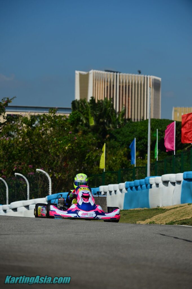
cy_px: 144
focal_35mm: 155
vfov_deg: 13.3
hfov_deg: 8.8
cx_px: 96
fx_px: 1242
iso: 100
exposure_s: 1/1600
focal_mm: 155
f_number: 4
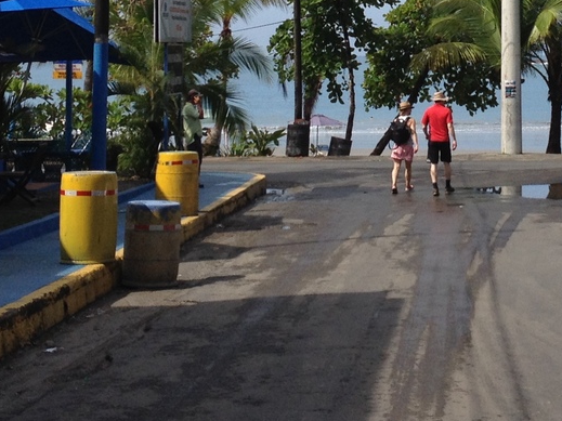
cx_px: 461
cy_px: -8
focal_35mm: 108
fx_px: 1753
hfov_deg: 18.0
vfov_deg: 13.5
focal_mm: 4.28
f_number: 2.4
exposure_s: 1/1727
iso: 50
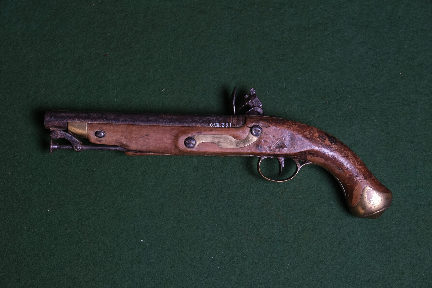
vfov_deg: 16.5
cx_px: 216
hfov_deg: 24.5
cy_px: 144
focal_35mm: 83
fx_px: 996
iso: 320
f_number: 5.6
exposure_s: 1/160
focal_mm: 55
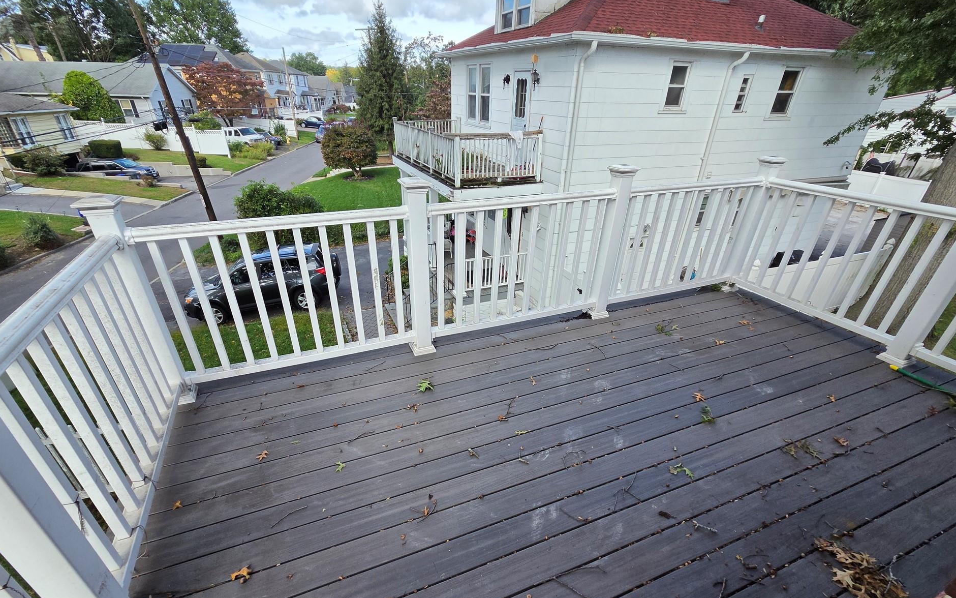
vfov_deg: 73.9
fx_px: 391
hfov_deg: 101.4
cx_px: 468
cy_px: 361
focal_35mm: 15
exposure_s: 1/1276
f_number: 2.2
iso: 100
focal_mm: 2.2
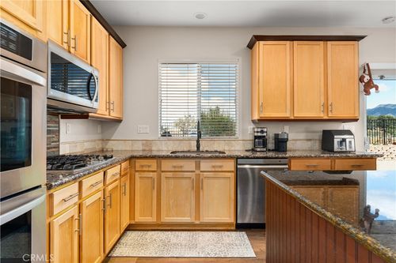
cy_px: 132
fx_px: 209
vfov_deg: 64.5
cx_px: 198
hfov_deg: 86.9
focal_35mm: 19
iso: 320
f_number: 8
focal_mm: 19
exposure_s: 1/6
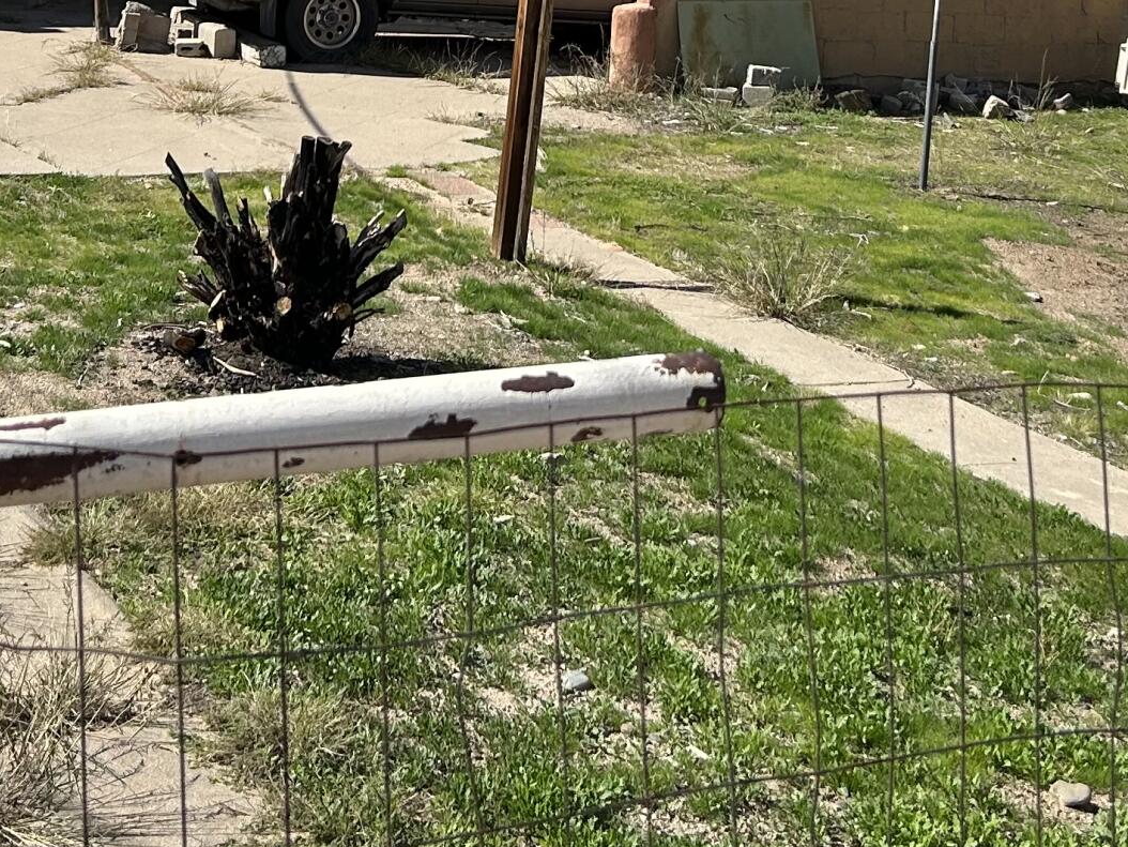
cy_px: -183
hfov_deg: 26.3
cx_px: 490
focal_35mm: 74
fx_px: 2412
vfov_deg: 18.8
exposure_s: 1/4831
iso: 50
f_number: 1.5
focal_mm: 5.7
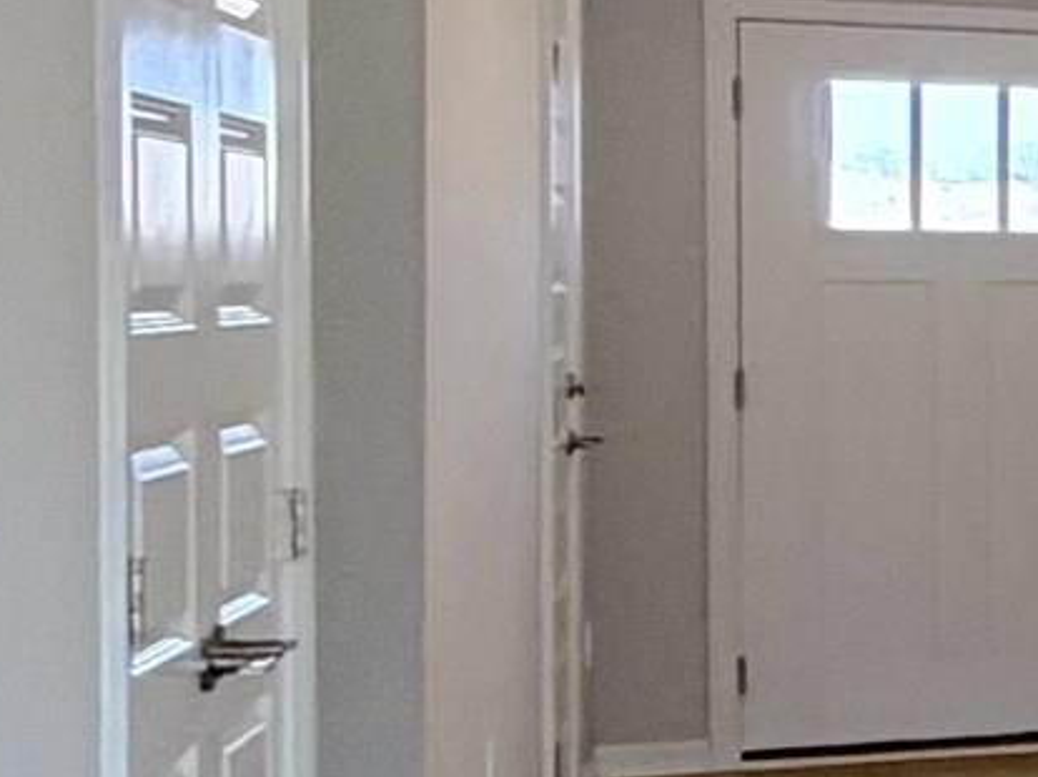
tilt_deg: -0.5
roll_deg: -1.1
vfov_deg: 14.2
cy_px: 341
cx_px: 3693
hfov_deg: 9.4
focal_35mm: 104
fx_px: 3117
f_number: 2.2
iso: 125
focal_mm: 2.22
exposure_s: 1/120
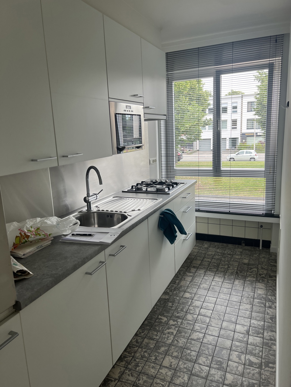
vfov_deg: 67.3
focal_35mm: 26
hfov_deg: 53.1
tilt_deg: -12.1
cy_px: 194
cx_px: 146
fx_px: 291
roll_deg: +2.9
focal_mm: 5.7
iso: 32
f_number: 1.5
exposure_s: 1/120
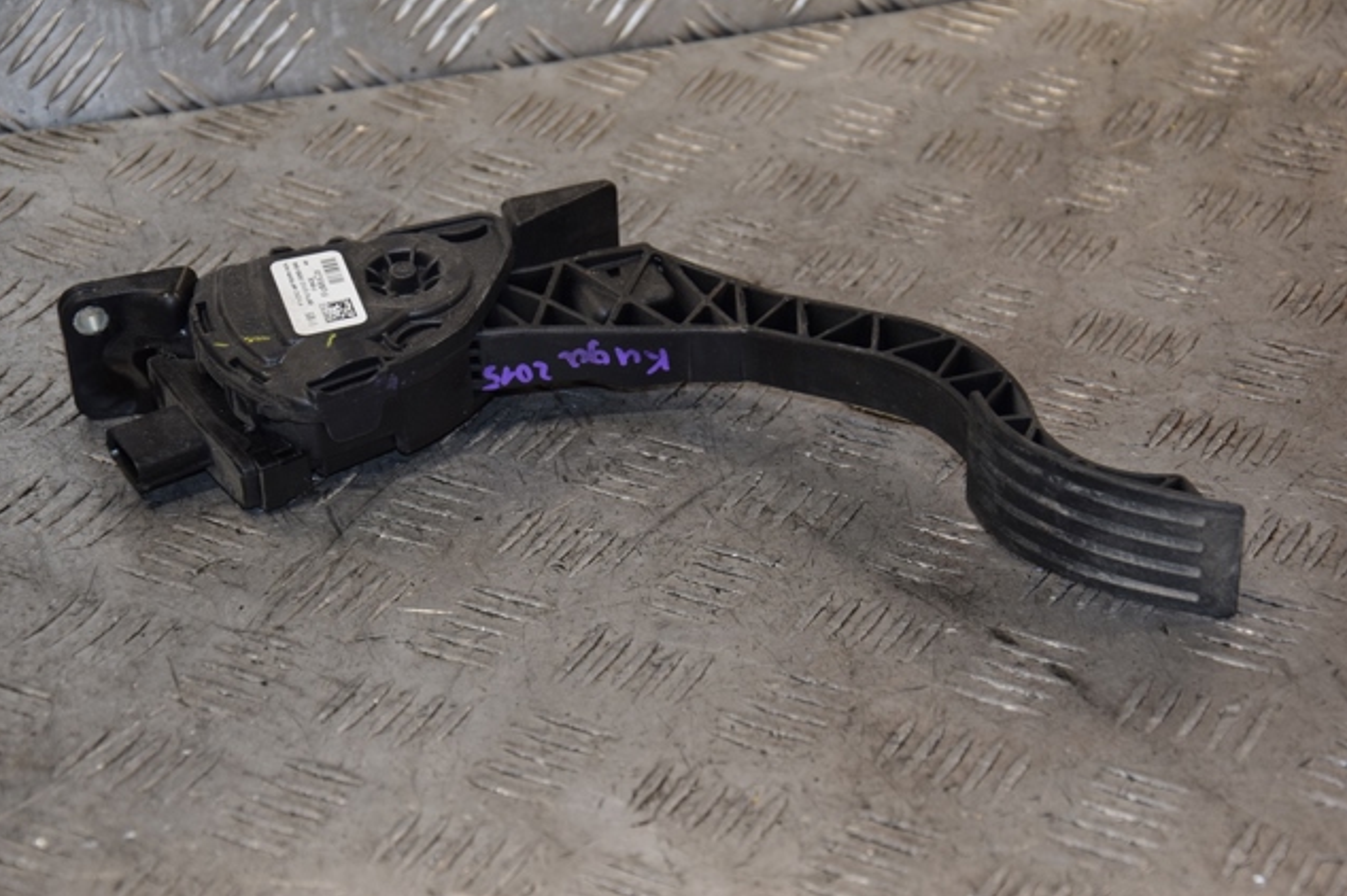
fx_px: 3740
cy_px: 450
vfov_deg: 13.7
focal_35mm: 100
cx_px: 669
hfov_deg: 20.4
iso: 800
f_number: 5.6
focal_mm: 66
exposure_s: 1/200
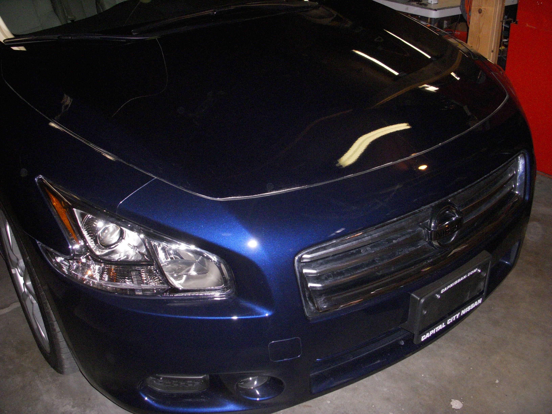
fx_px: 606
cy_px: 207
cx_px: 276
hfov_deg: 49.0
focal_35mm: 38
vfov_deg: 37.7
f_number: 3.3
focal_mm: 6.3
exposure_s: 1/160
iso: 500
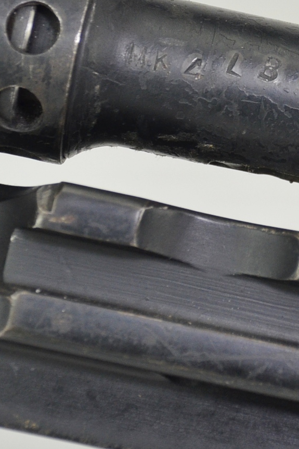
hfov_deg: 5.2
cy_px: 81
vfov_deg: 7.8
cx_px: 376
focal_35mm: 265
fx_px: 3303
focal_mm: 62
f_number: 5
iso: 560
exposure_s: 1/250
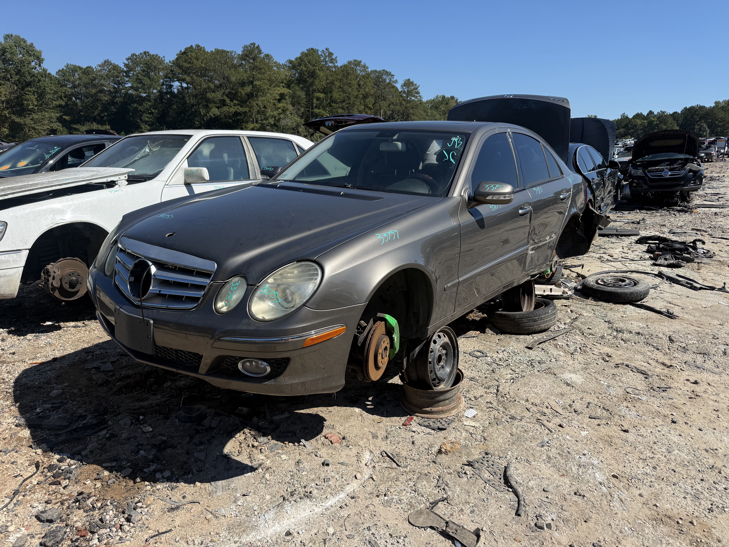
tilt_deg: -12.5
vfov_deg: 56.8
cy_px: 274
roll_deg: -1.1
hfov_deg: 71.6
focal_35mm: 24
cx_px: 364
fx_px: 505
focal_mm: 6.76
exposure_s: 1/4975
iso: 100
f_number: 1.78
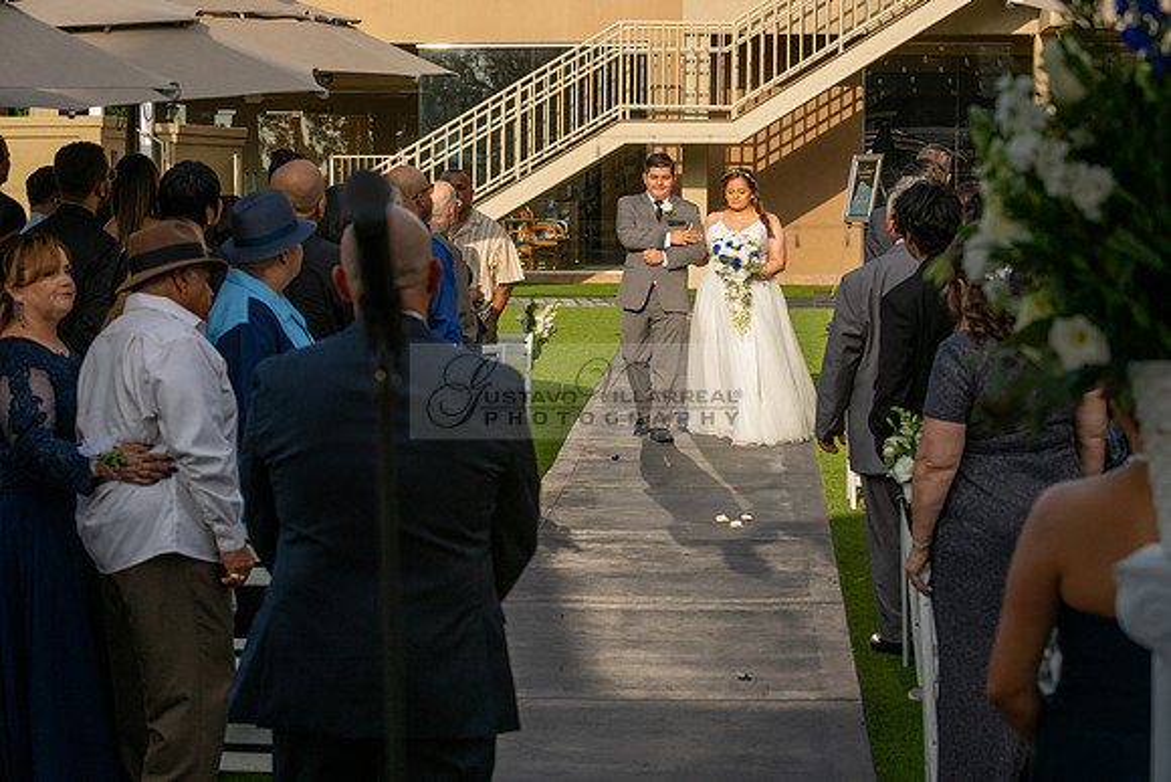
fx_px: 2668
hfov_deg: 24.8
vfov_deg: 16.7
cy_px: 391
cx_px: 586
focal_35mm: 82
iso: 400
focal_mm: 82
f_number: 6.3
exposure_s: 1/1250
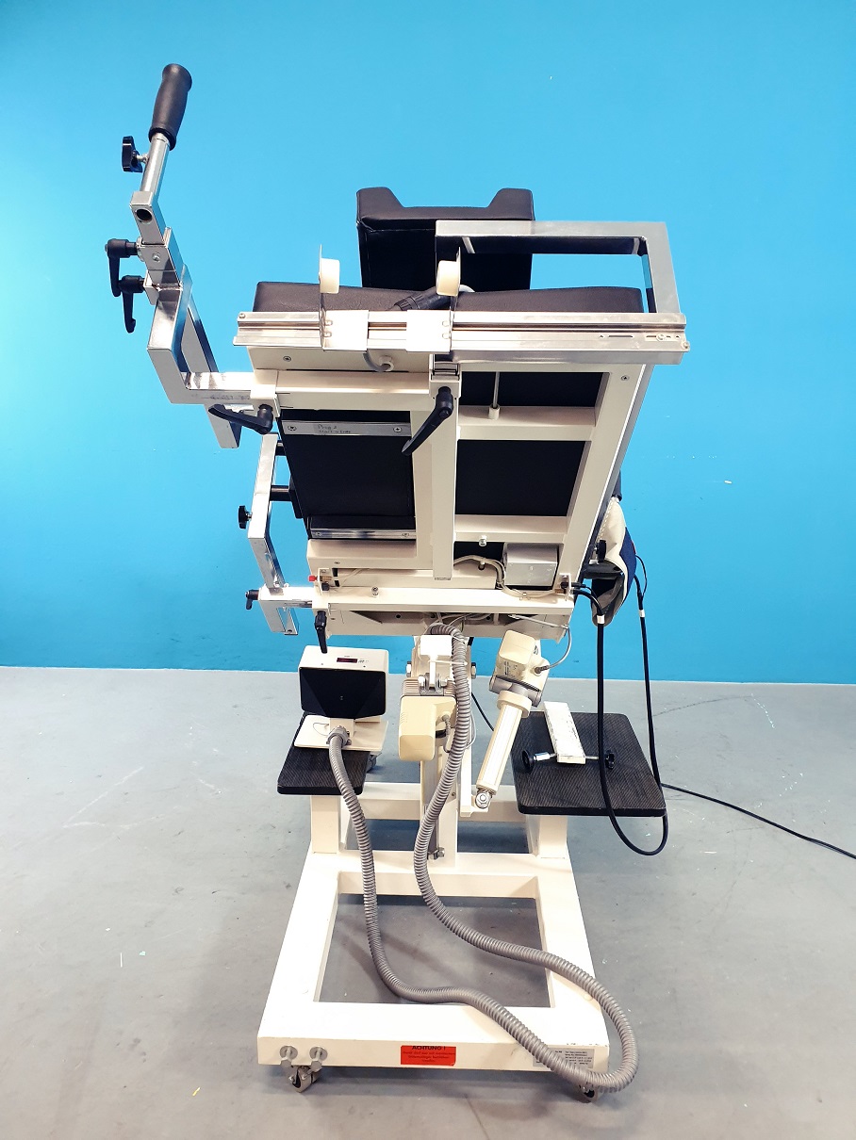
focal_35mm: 26
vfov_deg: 67.3
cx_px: 428
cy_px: 570
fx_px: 857
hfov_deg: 53.1
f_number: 2.4
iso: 320
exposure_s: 1/25
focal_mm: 4.3
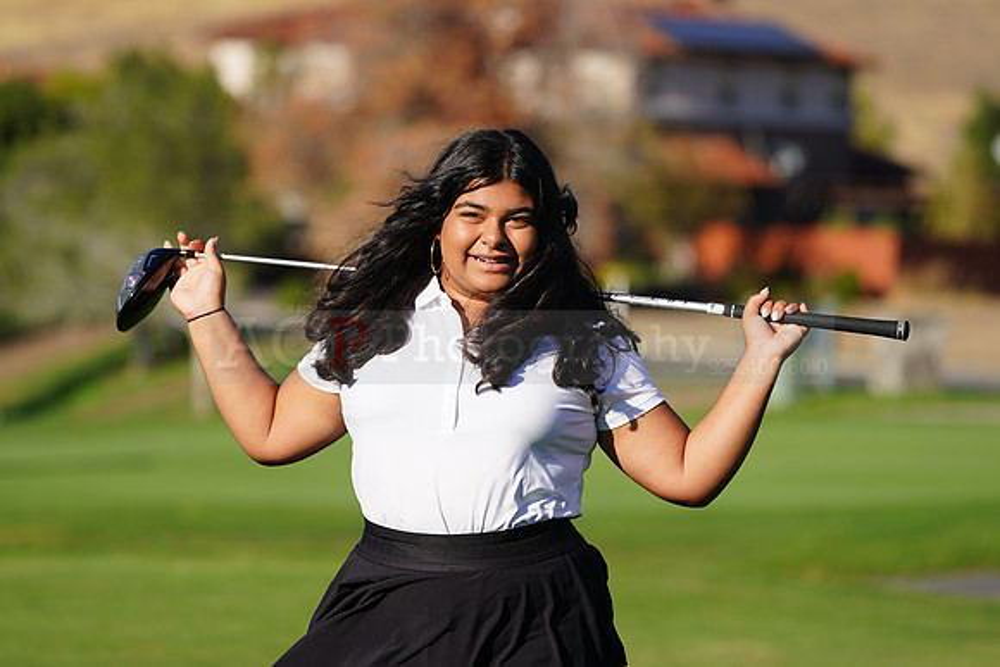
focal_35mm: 229
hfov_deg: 9.0
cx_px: 500
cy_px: 334
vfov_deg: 6.0
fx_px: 6362
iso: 100
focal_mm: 229
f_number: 5.6
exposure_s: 1/500
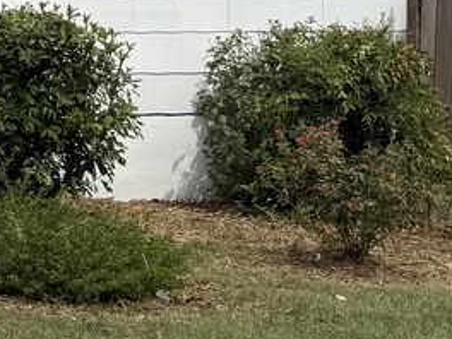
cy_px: -110
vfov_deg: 11.0
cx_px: -488
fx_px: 1711
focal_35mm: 131
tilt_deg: +3.2
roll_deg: +0.3
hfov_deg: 12.9
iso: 80
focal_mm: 6.76
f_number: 1.78
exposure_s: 1/6173
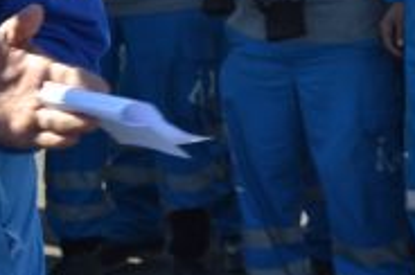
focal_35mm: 188
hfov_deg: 10.5
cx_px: 679
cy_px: -95
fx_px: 2163
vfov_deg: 7.2
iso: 100
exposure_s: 1/200
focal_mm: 36
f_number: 7.1
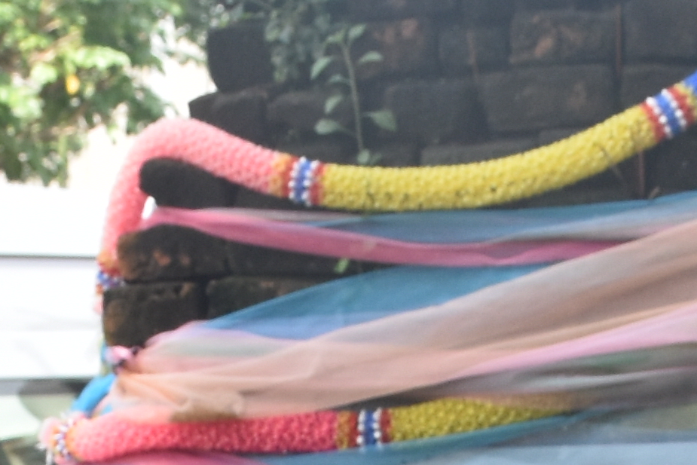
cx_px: 522
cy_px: 1265
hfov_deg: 9.6
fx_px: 4144
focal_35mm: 214
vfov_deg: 6.0
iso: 400
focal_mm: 22
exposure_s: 1/200
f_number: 7.1
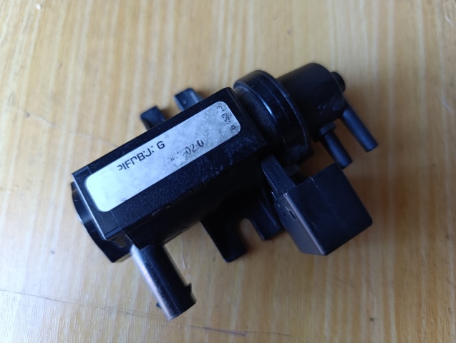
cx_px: 228
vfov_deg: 59.0
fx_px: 303
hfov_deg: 73.8
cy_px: 172
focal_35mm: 23
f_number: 1.6
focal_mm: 6.14
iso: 1000
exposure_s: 1/33.3
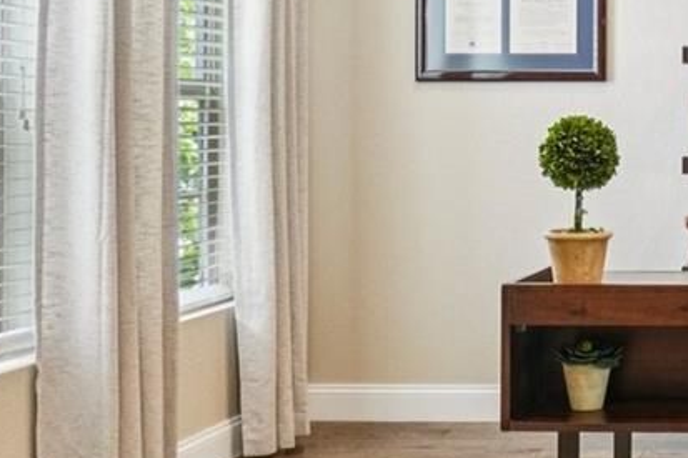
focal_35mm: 64
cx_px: 961
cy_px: 142
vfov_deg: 21.1
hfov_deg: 25.6
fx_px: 1221
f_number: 8
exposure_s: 1/15
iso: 400
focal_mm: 11
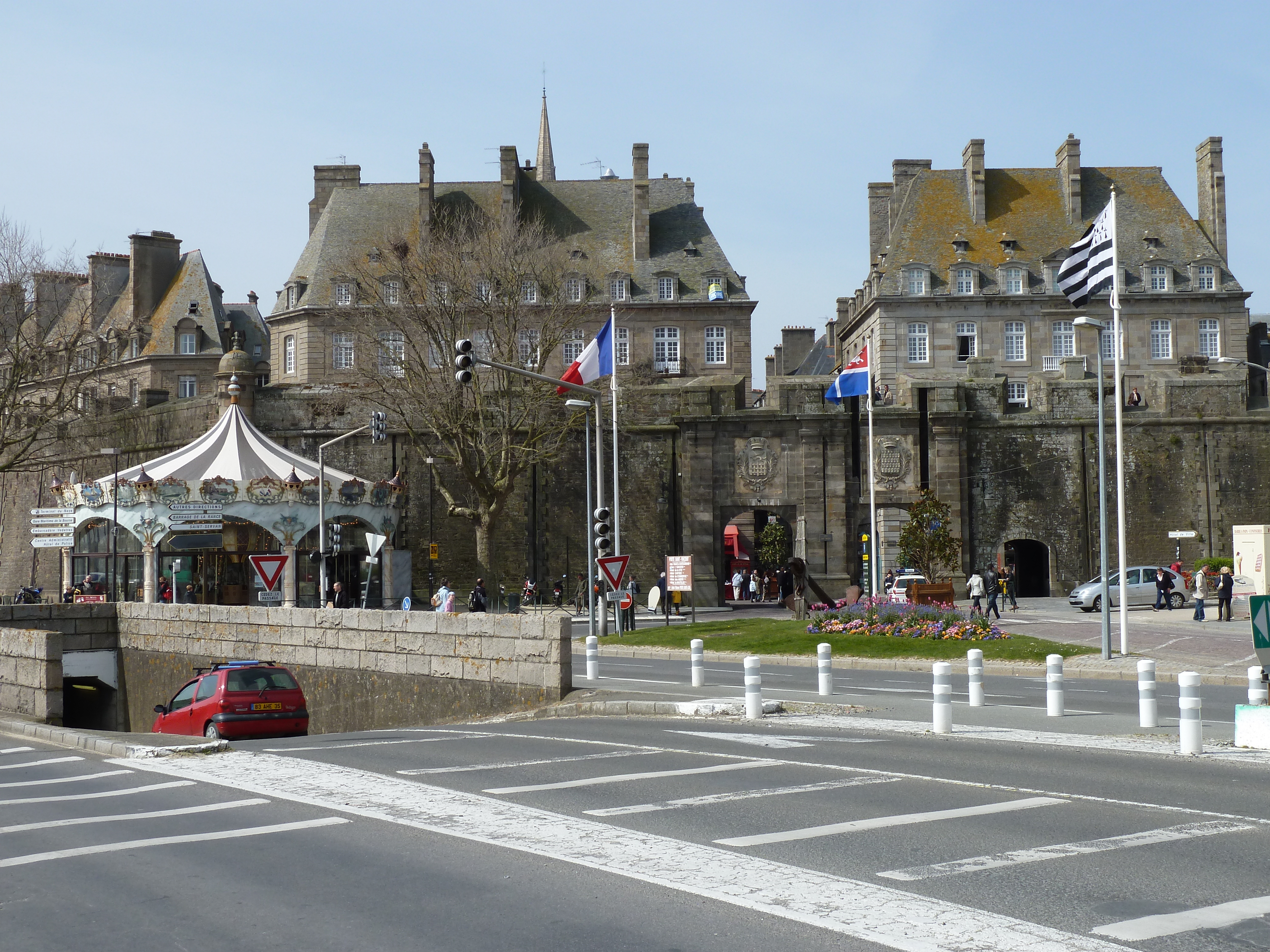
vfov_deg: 30.3
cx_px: 635
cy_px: 476
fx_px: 1761
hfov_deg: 39.7
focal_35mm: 48
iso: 80
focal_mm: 7.9
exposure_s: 1/400
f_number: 5
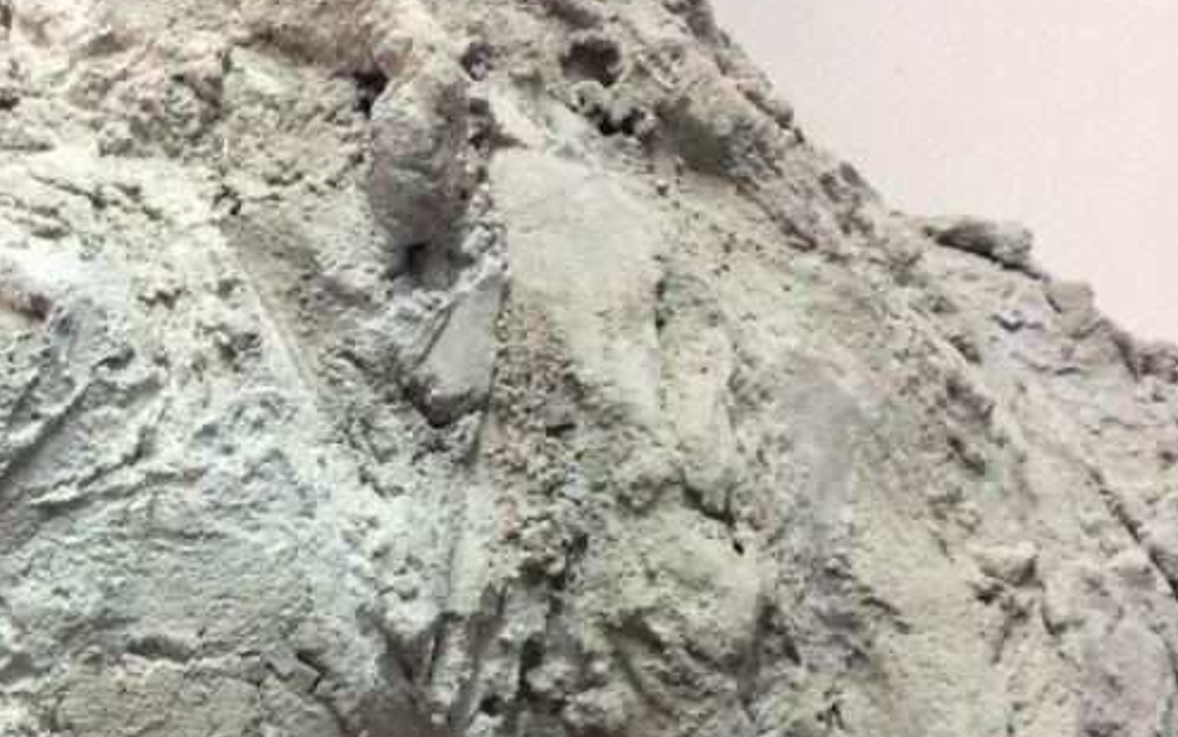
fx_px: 2087
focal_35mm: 65
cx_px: 207
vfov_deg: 19.6
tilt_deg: -4.2
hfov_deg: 30.6
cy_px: 696
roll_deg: +3.4
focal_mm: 3.3
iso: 250
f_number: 2.4
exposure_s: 1/25
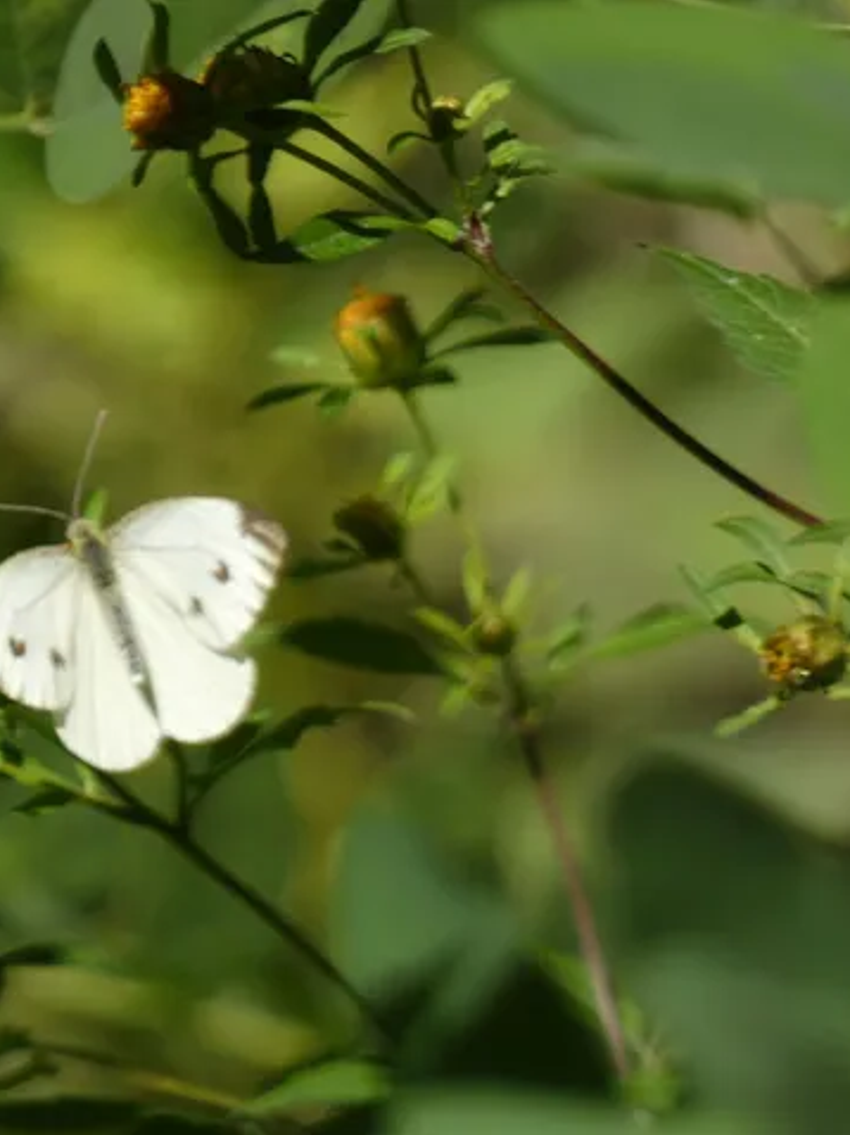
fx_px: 40241
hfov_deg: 1.2
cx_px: 150
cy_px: 568
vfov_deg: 1.6
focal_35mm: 1228
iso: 80
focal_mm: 164.2
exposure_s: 1/160
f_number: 5.6
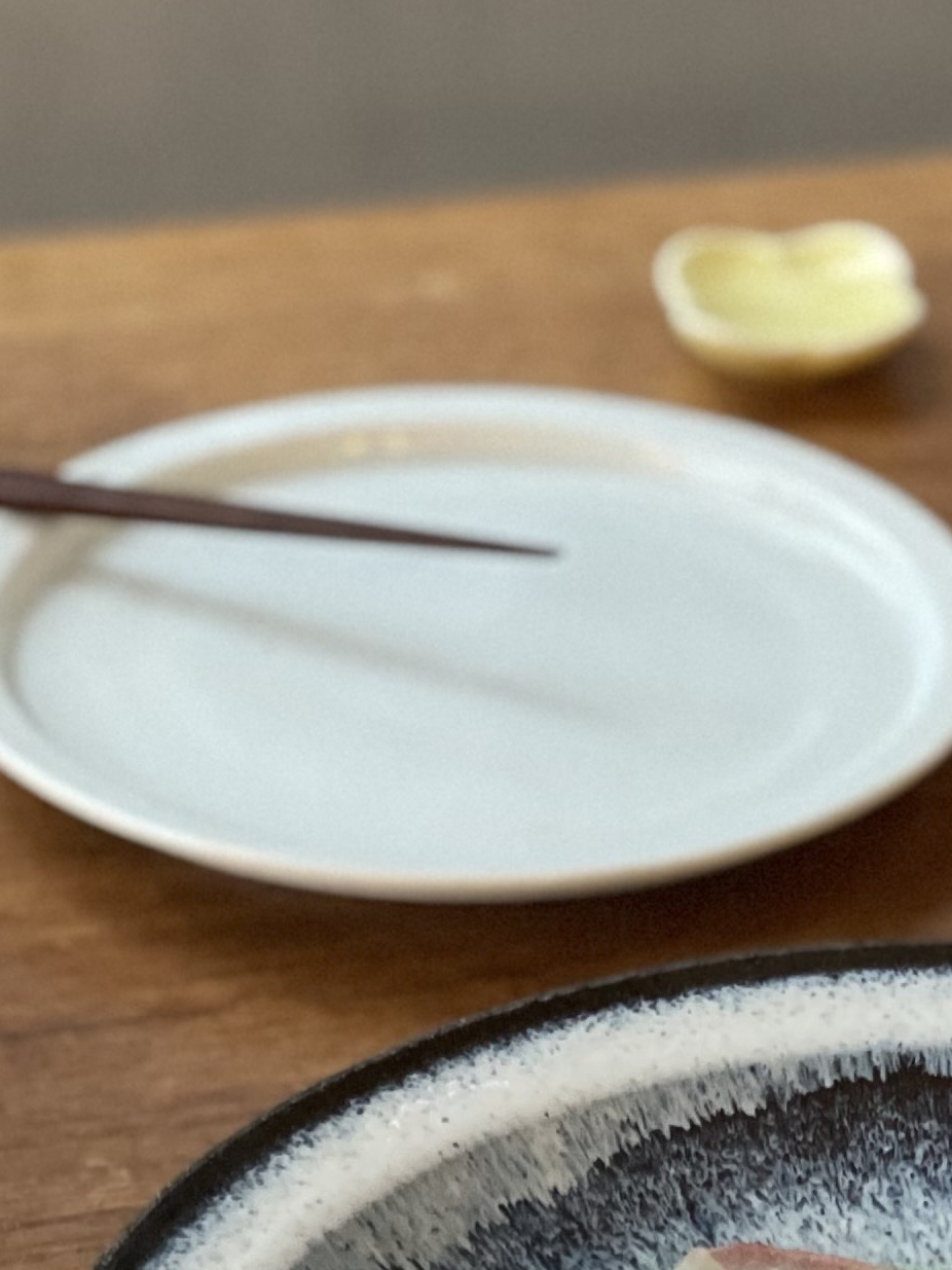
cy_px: 695
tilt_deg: -27.4
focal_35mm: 209
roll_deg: -3.4
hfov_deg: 7.0
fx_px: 7665
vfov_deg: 9.5
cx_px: 1255
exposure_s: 1/14
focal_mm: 7.5
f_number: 2.2
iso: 500
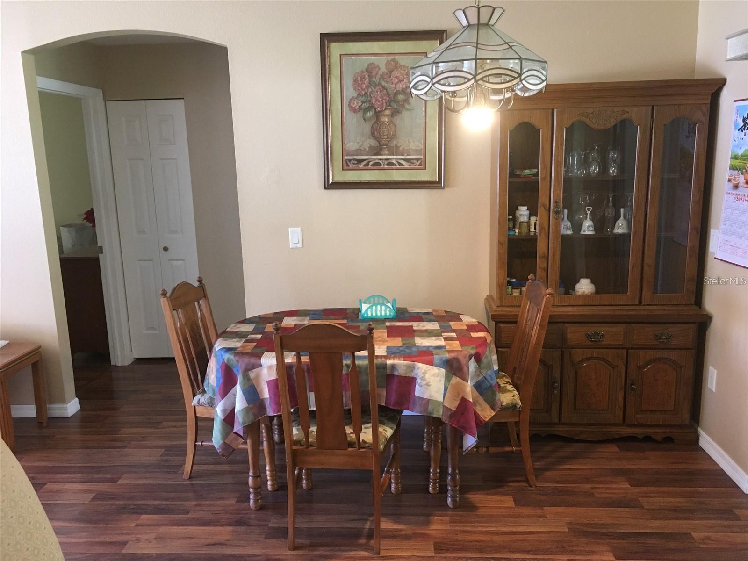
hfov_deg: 61.7
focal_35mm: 29
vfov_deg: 48.2
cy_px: 280
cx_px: 374
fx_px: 627
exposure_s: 1/30
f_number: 2.2
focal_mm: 4.15
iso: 160
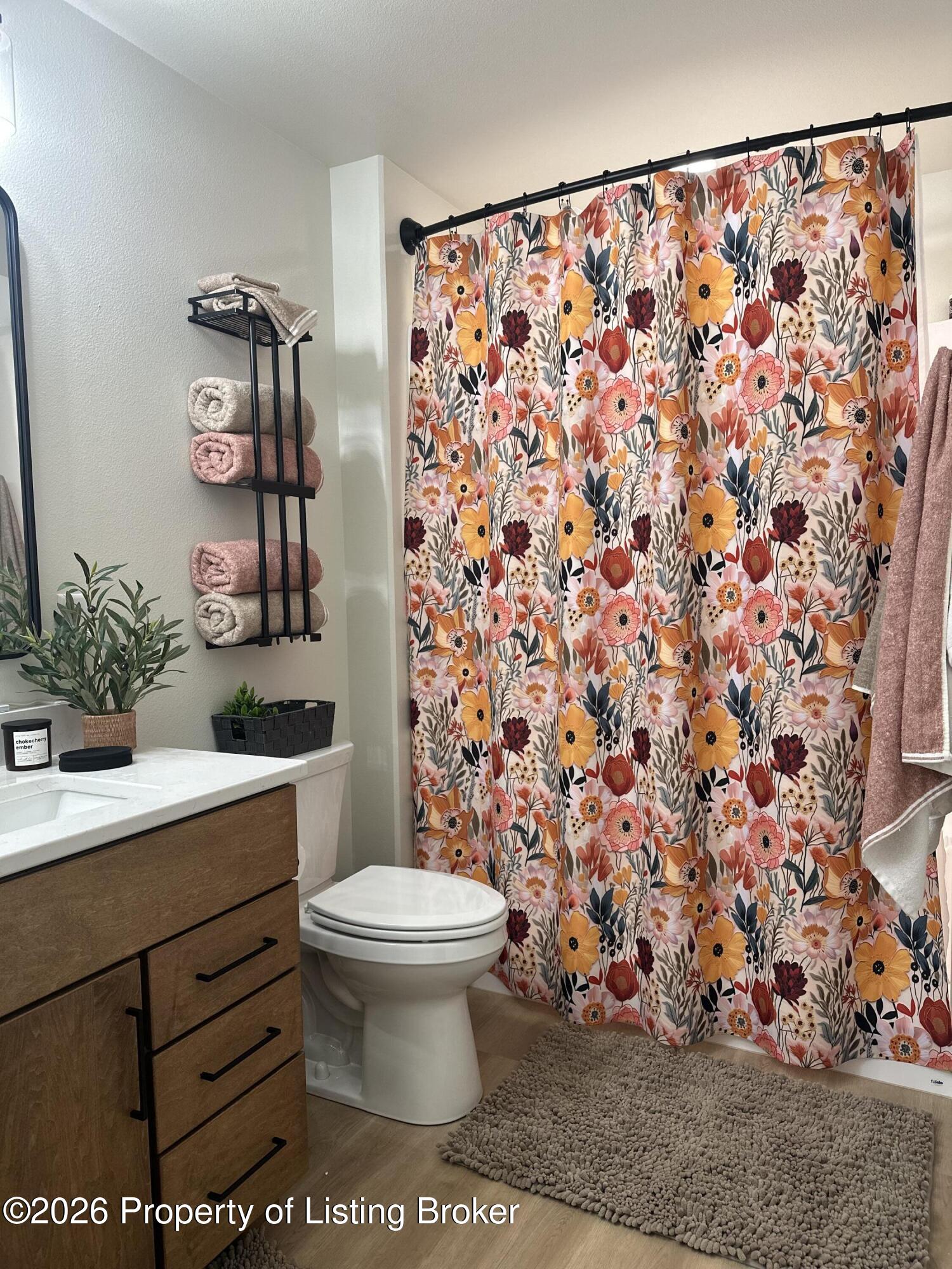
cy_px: 634
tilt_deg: -3.6
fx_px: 880
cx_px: 476
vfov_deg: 71.6
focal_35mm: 24
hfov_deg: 56.8
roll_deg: +0.7
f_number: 1.78
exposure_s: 1/120
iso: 160
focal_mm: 6.86
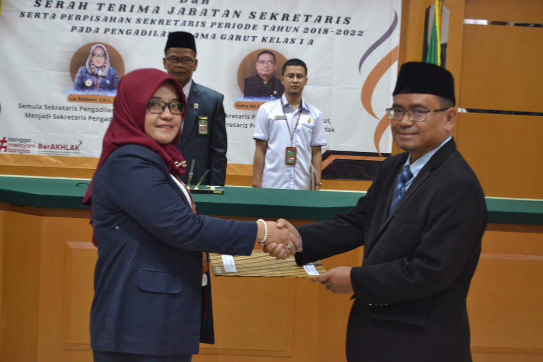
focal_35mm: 60
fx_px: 905
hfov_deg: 33.4
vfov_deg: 22.6
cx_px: 272
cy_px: 181
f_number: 5.3
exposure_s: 1/15
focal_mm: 40
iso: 1250
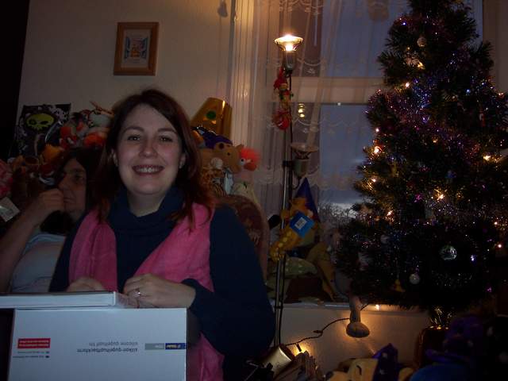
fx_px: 558
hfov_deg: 49.0
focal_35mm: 38
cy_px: 190
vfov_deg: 37.7
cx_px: 254
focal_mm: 8
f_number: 2.8
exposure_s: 1/30
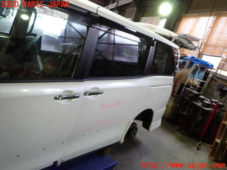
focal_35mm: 25
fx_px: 164
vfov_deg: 54.9
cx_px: 114
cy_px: 85
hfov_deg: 69.4
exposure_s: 1/60
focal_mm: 4.5
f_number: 2
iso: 200
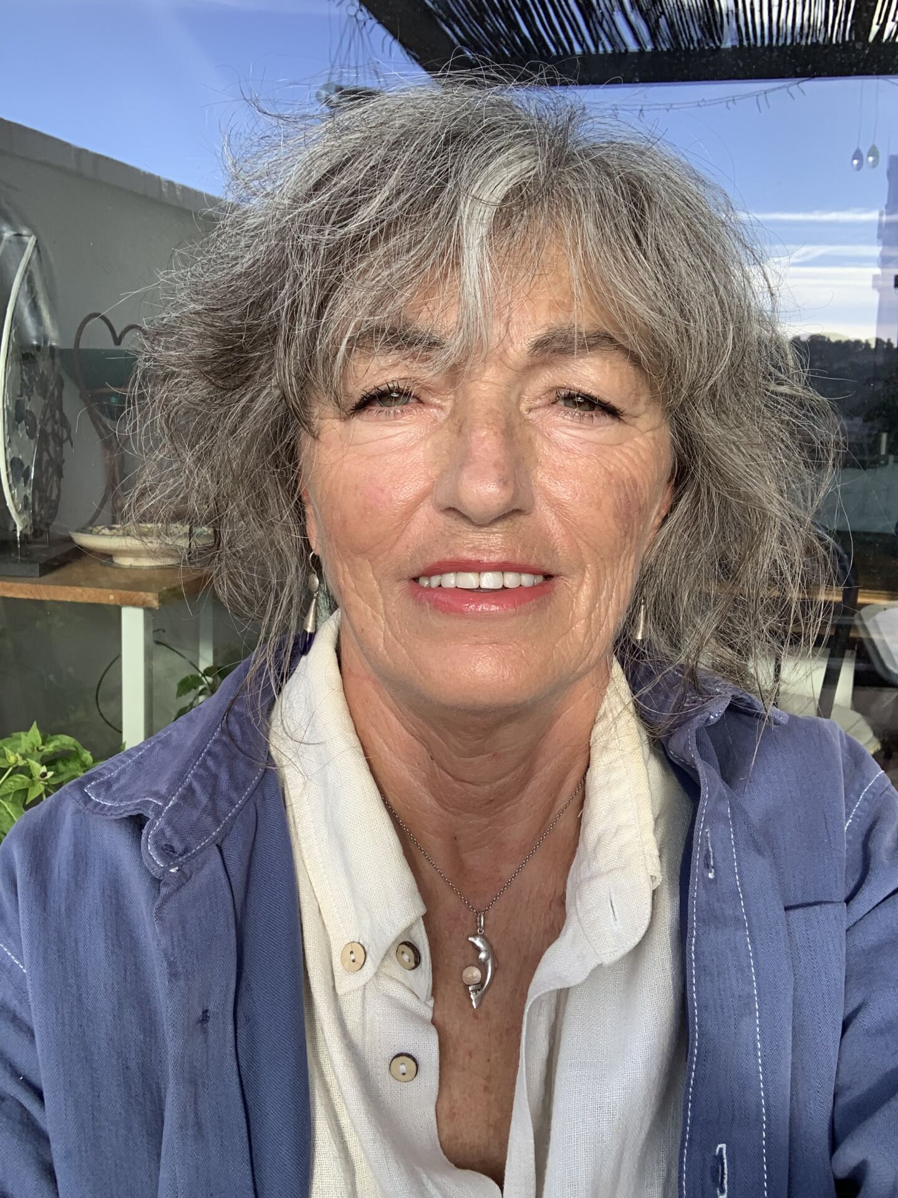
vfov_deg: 56.8
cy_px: 599
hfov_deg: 44.2
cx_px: 449
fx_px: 1107
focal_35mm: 32
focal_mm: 2.87
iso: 16
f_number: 2.2
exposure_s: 1/269
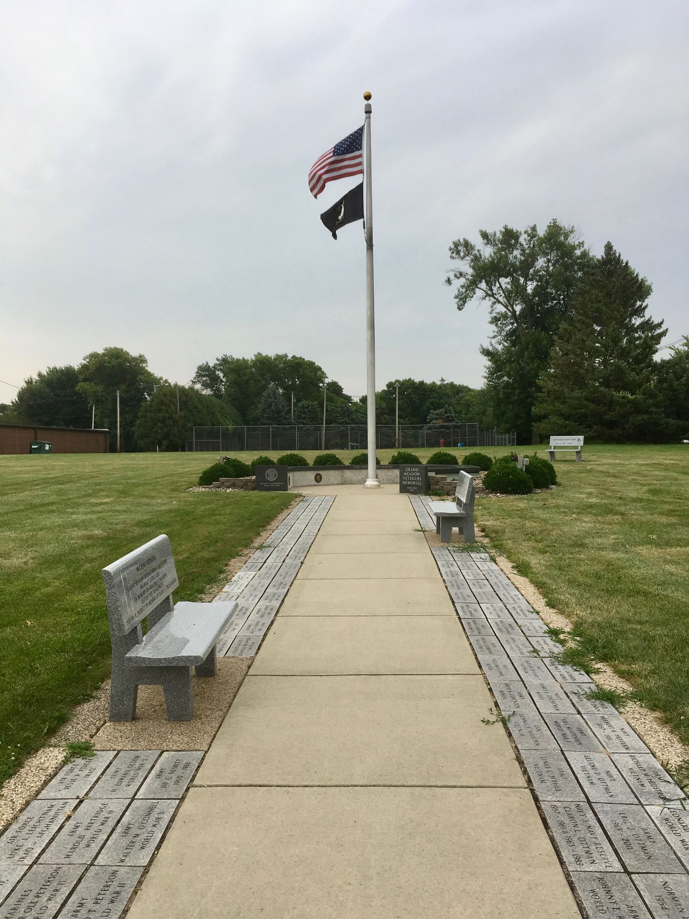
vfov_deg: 61.7
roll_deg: +0.9
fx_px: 770
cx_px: 344
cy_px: 460
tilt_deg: -1.1
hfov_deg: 48.2
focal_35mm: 29
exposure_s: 1/296
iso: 25
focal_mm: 4.15
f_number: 2.2
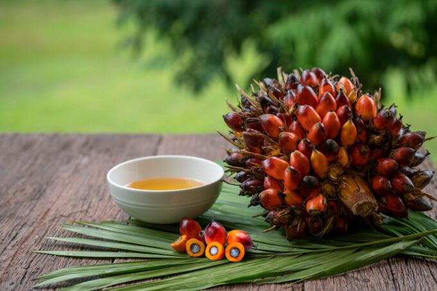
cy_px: 146
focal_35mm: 78
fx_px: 947
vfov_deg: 17.5
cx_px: 218
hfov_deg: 26.0
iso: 125
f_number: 4
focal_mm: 78
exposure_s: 1/250
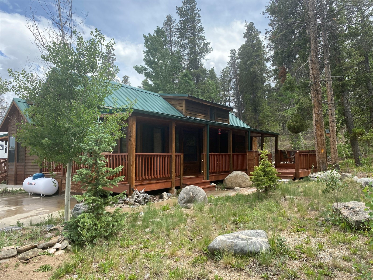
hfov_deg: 67.3
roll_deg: +0.4
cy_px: 140
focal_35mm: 26
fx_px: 280
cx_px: 186
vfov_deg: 53.1
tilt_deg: +3.5
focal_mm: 4.25
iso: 32
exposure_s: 1/1484
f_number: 1.8
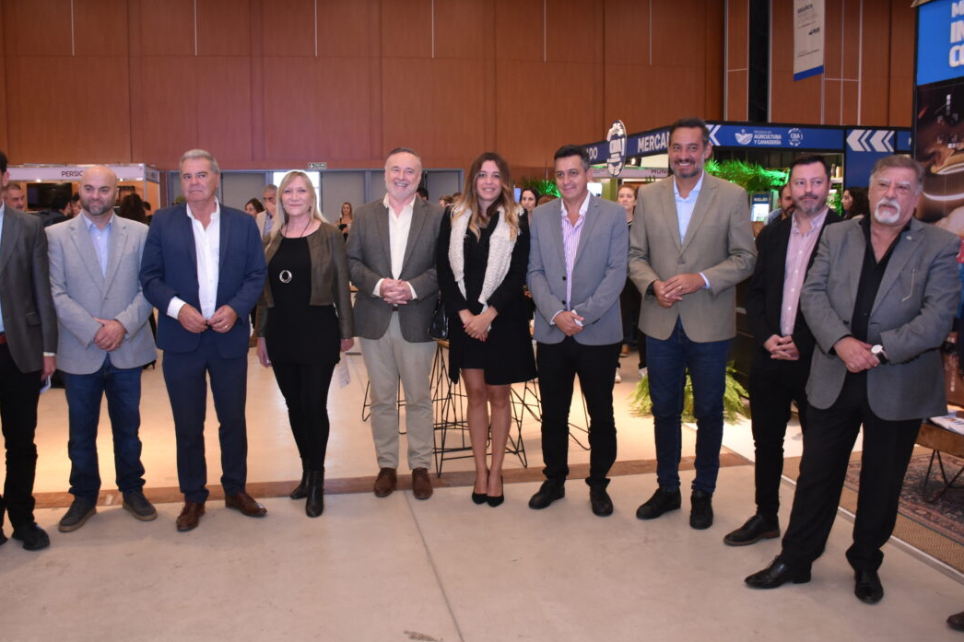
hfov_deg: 60.2
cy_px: 309
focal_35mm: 31
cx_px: 446
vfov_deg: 42.3
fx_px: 830
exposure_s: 1/60
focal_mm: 18
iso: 1100
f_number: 4
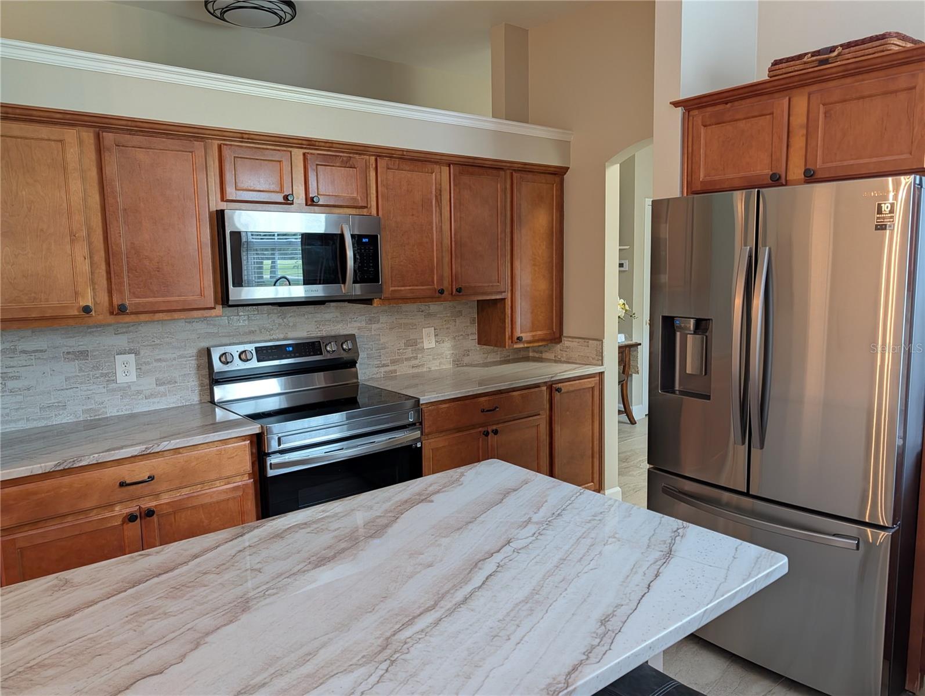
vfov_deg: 56.9
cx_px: 462
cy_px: 348
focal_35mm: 24
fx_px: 642
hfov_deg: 71.5
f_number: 1.68
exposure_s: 1/60
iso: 316
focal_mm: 6.9
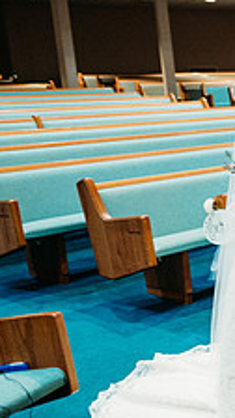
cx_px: 537
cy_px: 217
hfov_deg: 14.0
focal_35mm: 65
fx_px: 720
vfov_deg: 32.4
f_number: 1.8
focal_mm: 24
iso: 2500
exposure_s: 1/100
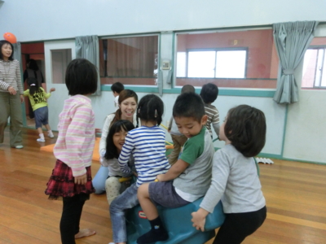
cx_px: 163
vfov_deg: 56.8
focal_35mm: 24
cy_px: 122
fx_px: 226
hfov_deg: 71.6
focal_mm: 4.24
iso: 800
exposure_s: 1/100
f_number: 3
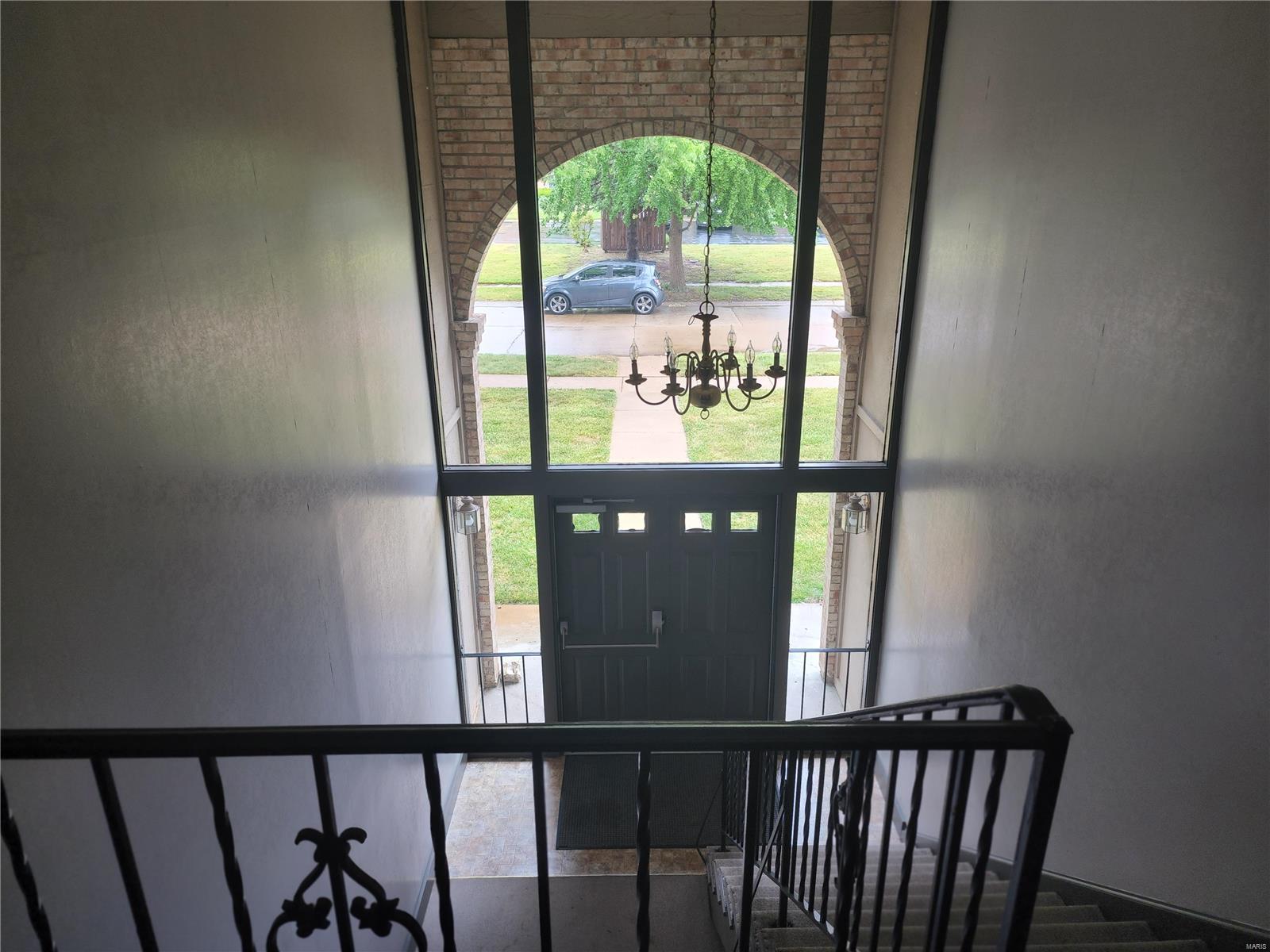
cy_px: 476
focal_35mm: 23
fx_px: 844
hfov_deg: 73.9
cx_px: 635
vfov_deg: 58.9
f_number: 1.8
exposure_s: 1/120
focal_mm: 6.4
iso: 100
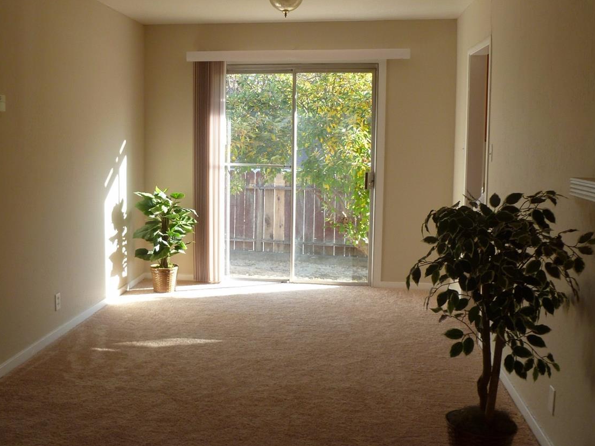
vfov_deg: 37.6
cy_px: 187
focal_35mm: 38
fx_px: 653
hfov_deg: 48.7
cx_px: 238
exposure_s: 1/50
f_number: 3.3
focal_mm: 5
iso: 80
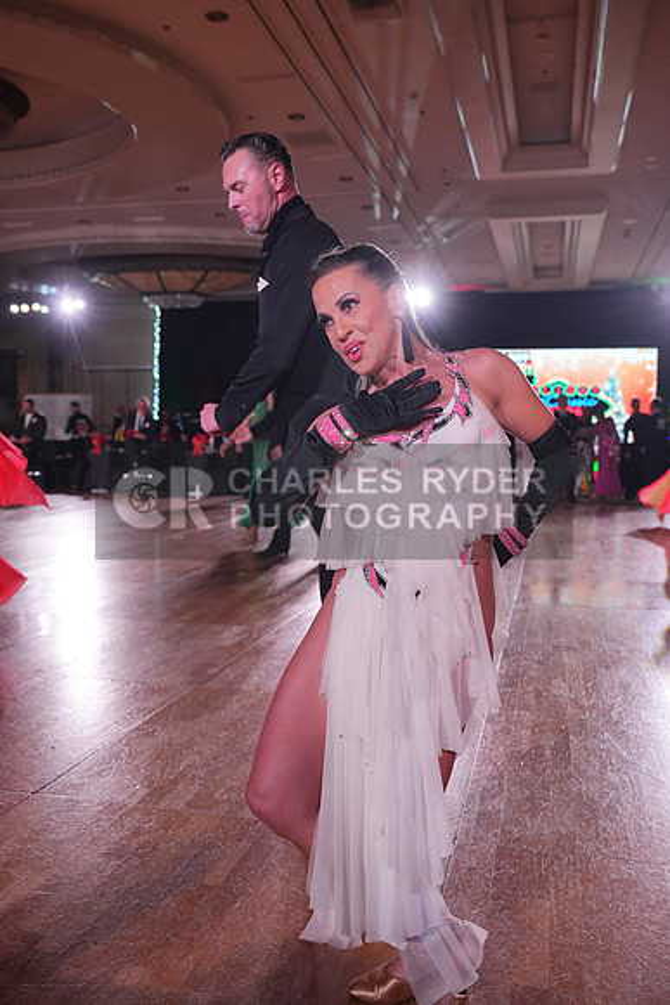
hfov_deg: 40.0
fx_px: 921
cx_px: 335
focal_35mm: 33
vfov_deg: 57.2
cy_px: 502
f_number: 4
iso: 1250
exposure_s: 1/500
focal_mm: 33
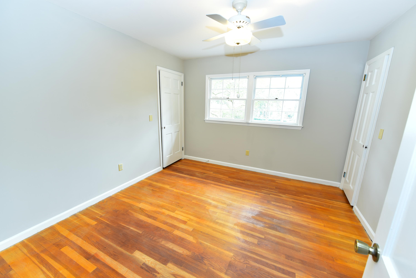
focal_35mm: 14
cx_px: 208
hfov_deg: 104.2
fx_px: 162
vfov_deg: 81.2
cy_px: 139
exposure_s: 1/1.6
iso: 160
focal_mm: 14
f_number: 7.1
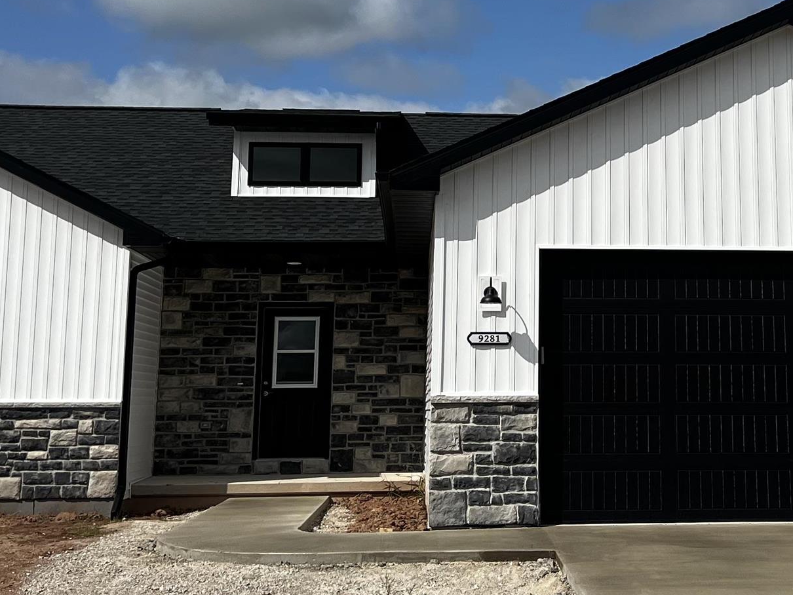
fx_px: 1512
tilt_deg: +10.5
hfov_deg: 29.0
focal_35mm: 66
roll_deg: +0.7
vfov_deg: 21.9
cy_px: 106
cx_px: 586
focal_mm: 5.7
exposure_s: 1/9434
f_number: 1.5
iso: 50
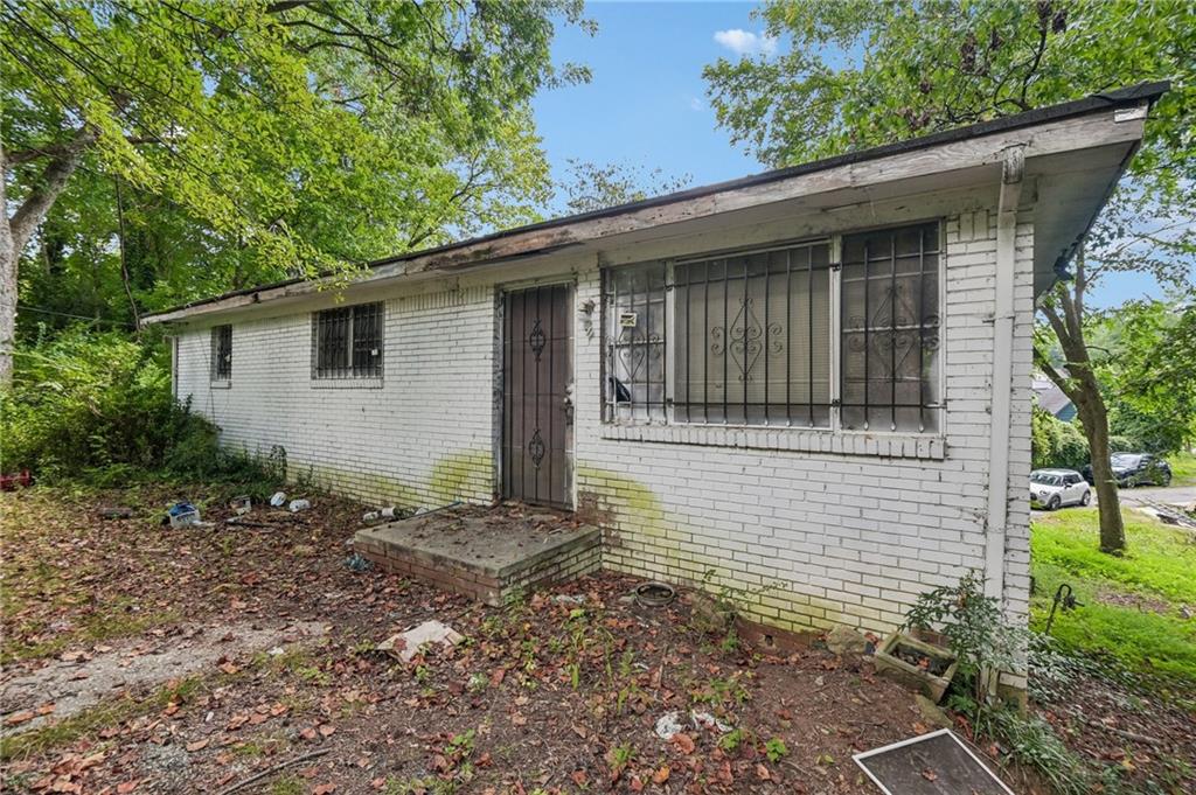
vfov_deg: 73.7
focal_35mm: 16
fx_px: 531
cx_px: 598
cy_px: 398
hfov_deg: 96.8
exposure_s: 1/80
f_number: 8
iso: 200
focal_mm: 16
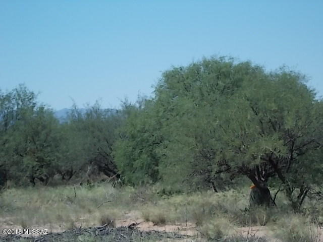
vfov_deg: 13.1
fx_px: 1054
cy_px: 121
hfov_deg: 17.4
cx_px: 162
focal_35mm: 113
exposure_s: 1/320
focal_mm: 20.1
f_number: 6
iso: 80
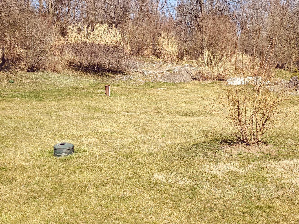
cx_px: 144
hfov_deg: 46.8
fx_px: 345
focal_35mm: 40
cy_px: 70
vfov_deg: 35.5
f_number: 1.5
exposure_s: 1/2464
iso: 50
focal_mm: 4.3
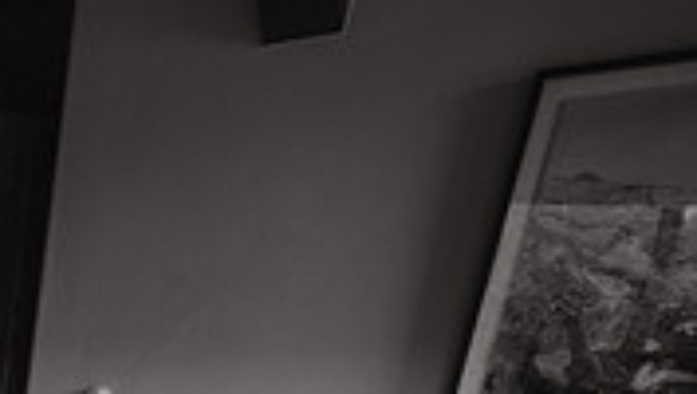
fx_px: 888
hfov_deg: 27.8
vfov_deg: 20.0
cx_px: -362
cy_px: 658
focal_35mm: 48
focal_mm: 14
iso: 800
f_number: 4
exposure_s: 1/250
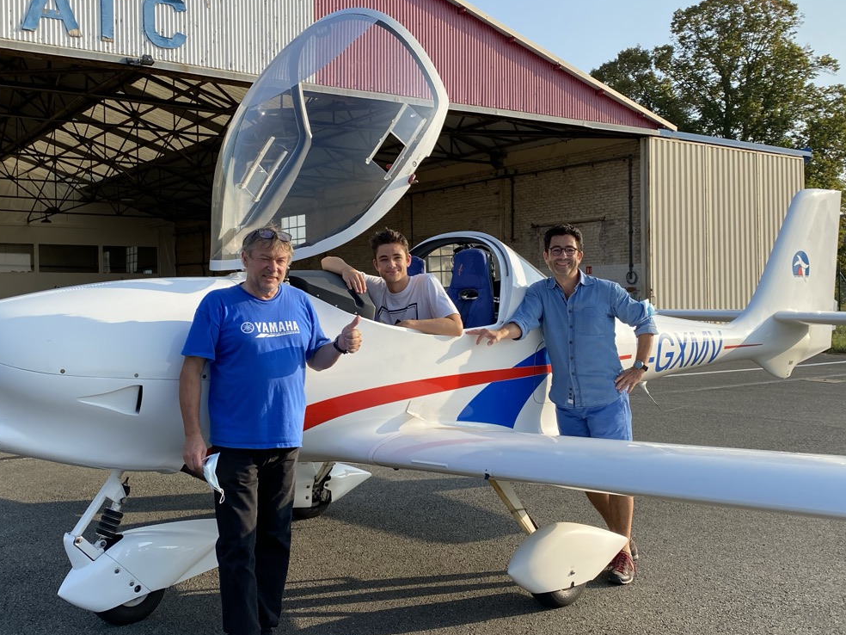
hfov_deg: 50.0
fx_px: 904
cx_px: 369
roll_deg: +0.2
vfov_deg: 38.7
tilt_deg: +0.1
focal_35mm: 37
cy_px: 308
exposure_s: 1/1429
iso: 32
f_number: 1.8
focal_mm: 4.25
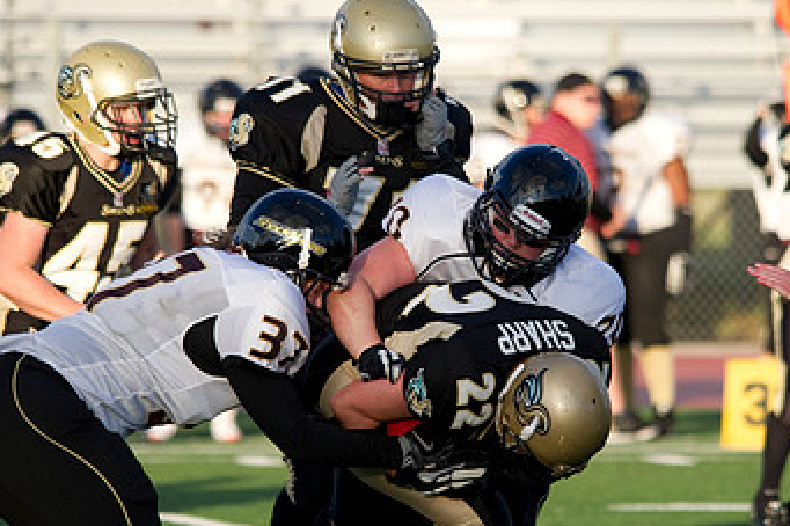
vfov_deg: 2.3
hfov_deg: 3.5
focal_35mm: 595
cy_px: 327
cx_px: 470
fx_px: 13050
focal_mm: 350
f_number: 6
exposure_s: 1/1000
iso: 800
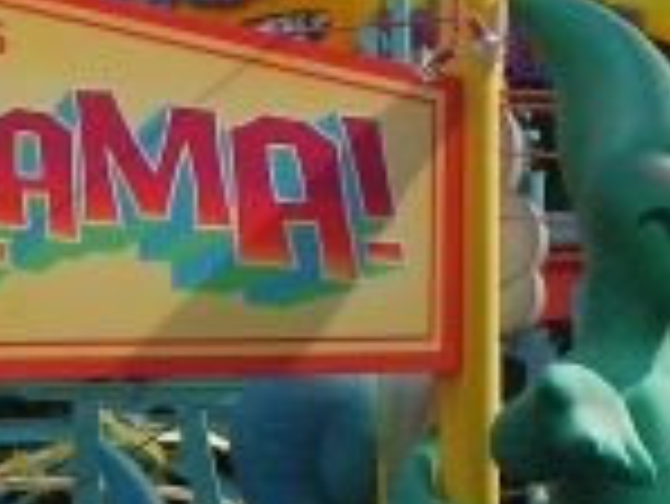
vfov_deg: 3.1
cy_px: 9
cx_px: -405
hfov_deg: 4.1
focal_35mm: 482
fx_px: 9337
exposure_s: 1/400
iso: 64
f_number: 5.6
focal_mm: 16
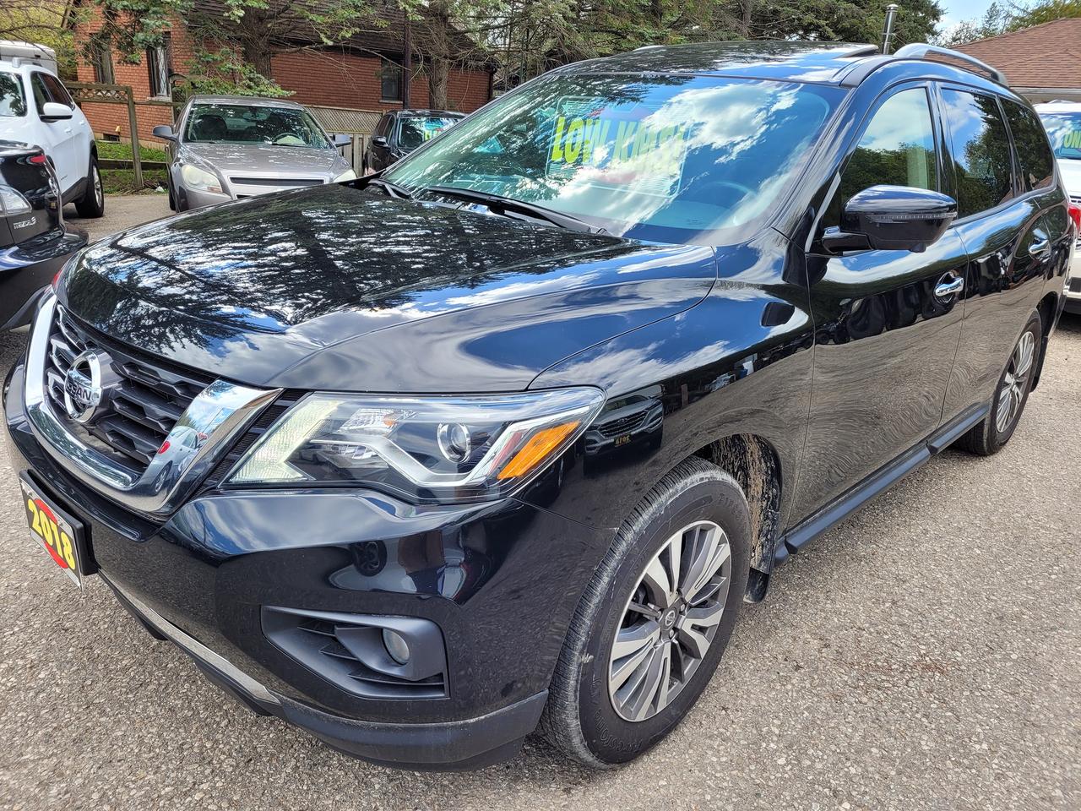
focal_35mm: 26
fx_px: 812
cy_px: 406
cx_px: 540
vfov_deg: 53.1
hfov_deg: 67.3
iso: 40
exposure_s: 1/522
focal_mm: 5.4
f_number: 1.8
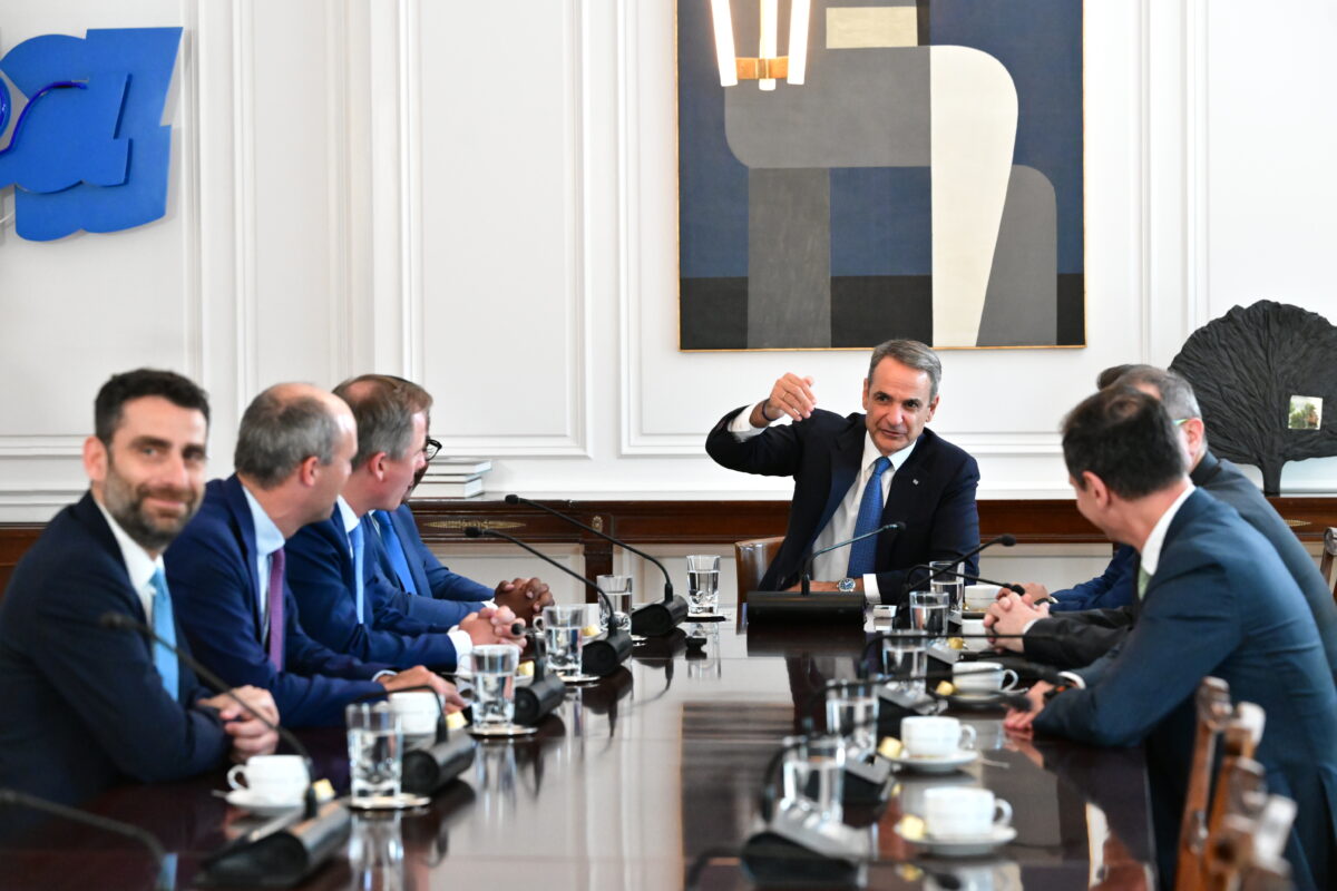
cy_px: 446
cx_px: 668
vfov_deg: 14.1
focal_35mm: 97
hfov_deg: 21.0
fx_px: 3602
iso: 10000
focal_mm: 97
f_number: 4.5
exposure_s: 1/640
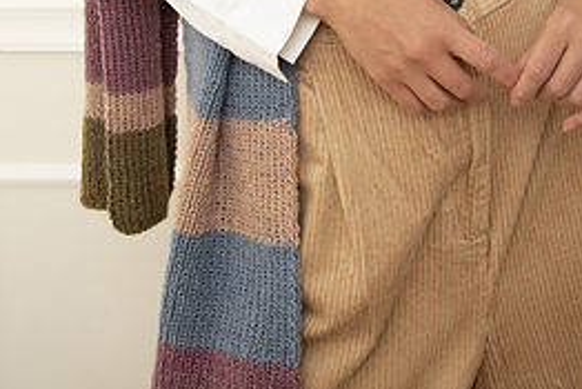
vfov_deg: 15.2
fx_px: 1343
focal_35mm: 83
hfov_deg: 24.3
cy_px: -200
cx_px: 401
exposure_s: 1/200
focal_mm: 34
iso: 640
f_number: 8
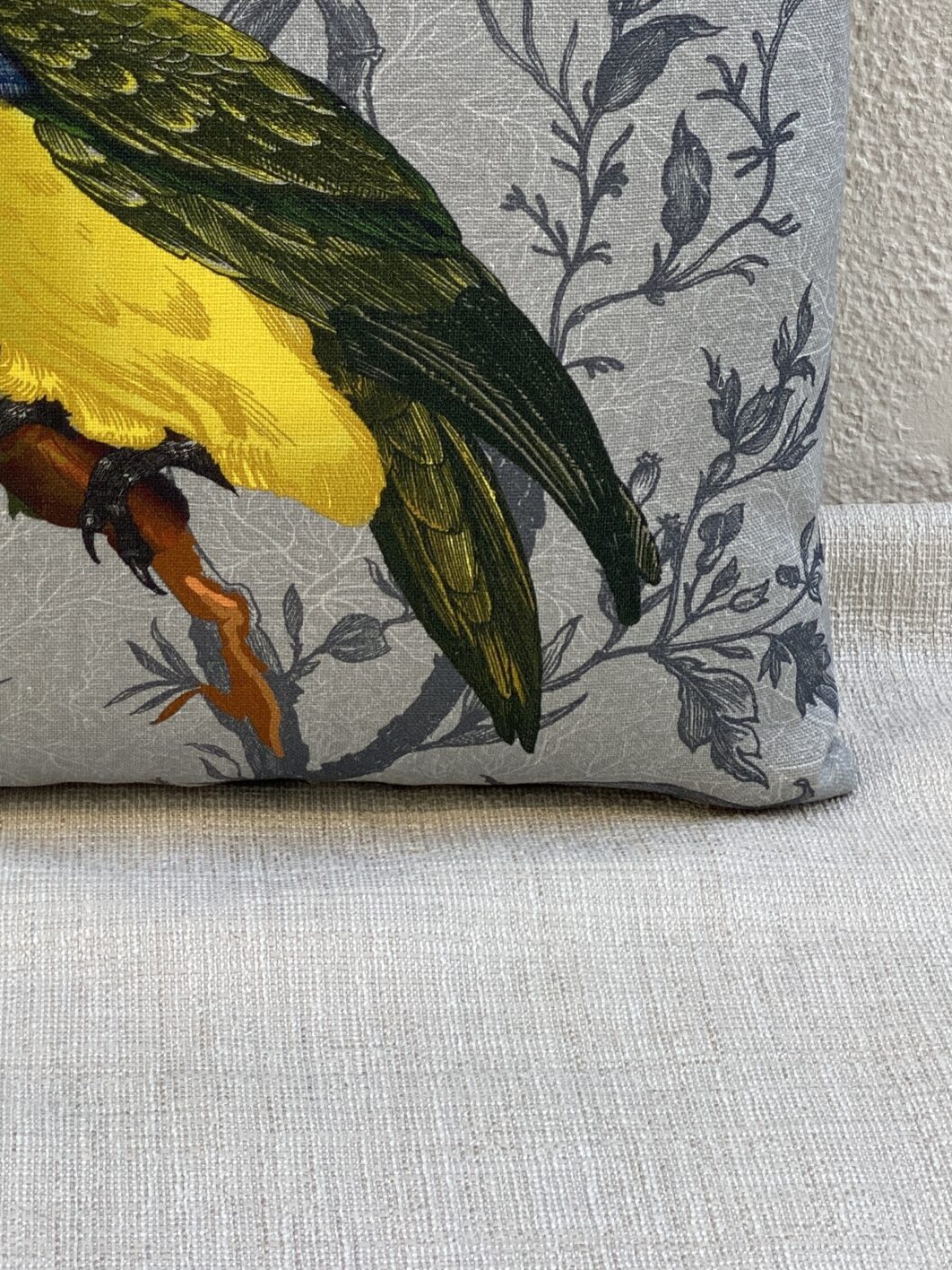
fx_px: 3447
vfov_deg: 20.5
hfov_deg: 15.6
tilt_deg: -19.9
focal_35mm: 94
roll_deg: +0.2
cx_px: 188
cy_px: 186
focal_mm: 6
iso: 32
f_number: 2
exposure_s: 1/122
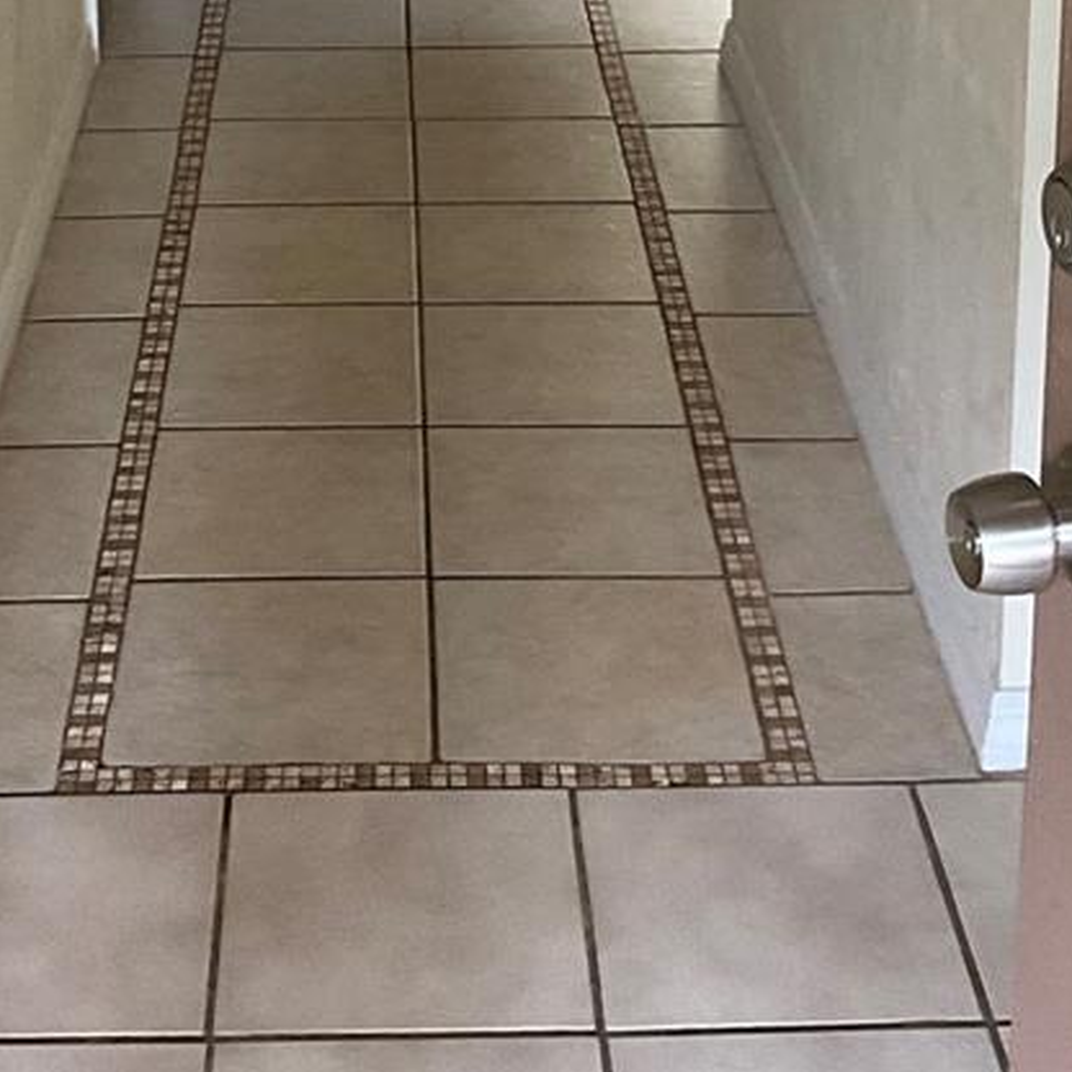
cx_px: 451
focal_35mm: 74
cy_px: -291
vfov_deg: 21.3
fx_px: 2593
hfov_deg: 23.3
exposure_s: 1/60
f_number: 1.8
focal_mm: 3
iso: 200
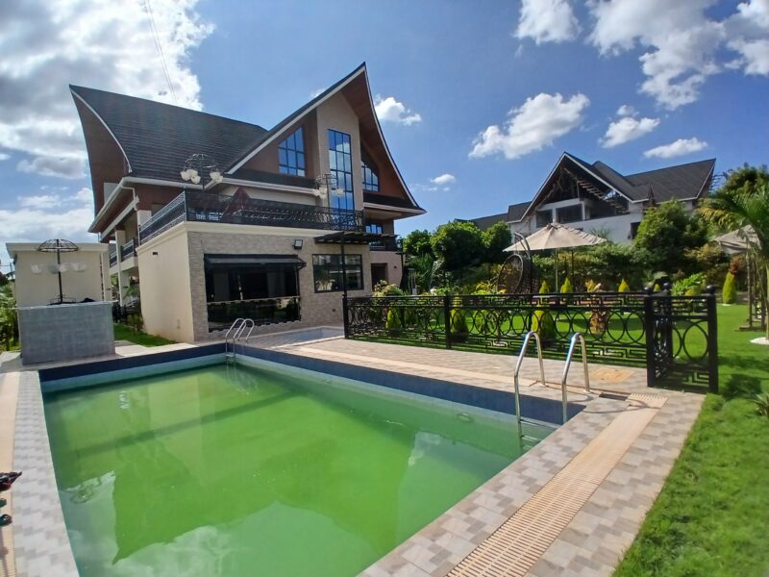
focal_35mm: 17
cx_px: 384
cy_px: 288
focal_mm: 1.4
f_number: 2.2
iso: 50
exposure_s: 1/2494
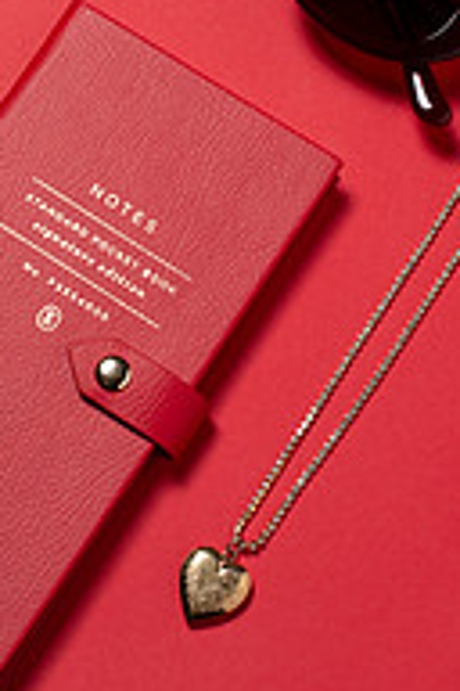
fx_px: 2242
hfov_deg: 11.7
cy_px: 180
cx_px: 68
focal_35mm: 117
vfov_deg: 17.4
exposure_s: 1/250
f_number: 11
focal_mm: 50
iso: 200
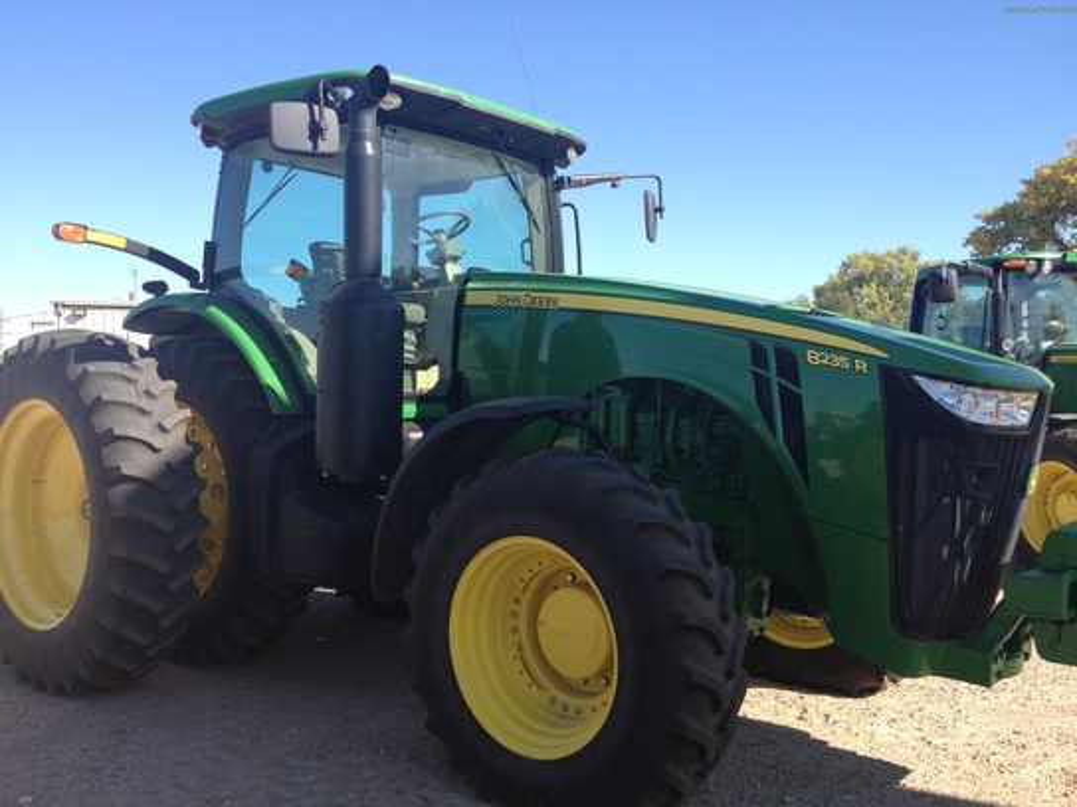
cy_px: 404
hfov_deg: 52.6
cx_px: 538
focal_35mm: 35
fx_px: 1089
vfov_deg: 40.7
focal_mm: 4.28
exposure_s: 1/699
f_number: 2.4
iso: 50
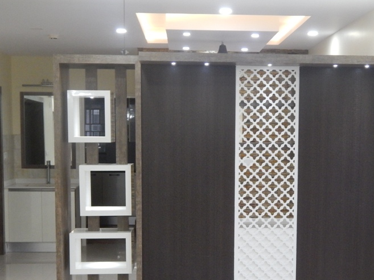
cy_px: 214
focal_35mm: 67
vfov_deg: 21.7
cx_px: 219
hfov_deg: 28.9
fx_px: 724
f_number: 3.6
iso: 400
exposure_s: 1/25
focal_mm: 7.7
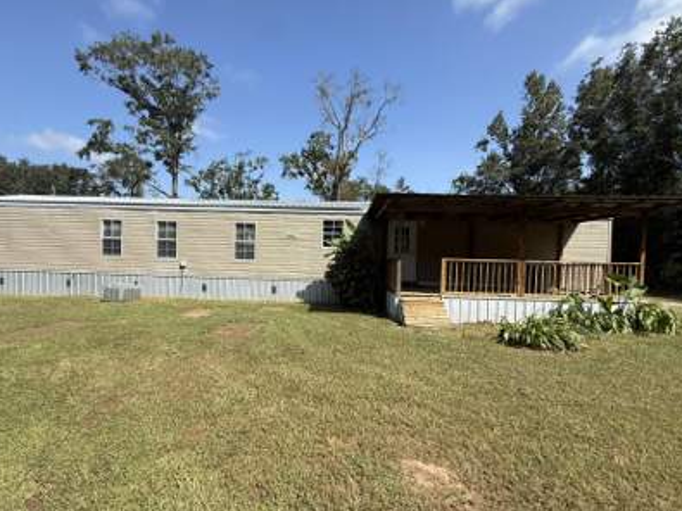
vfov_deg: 74.6
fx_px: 335
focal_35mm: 17
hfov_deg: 91.0
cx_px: 332
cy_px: 269
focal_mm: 2.22
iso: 50
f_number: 2.2
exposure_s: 1/1795
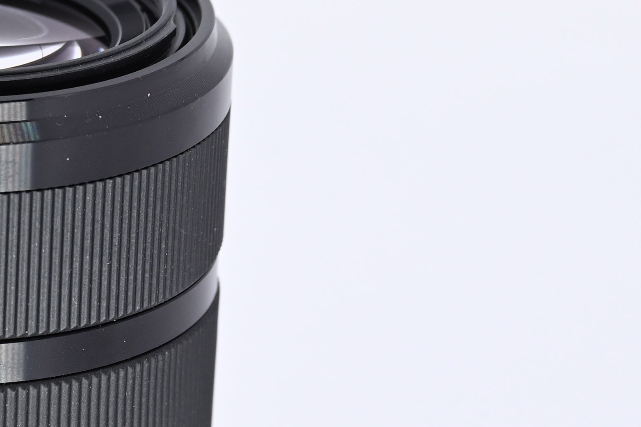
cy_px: 393
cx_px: -78
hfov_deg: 7.7
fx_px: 4754
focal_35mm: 267
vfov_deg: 5.1
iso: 500
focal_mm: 71
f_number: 9
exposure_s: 1/160
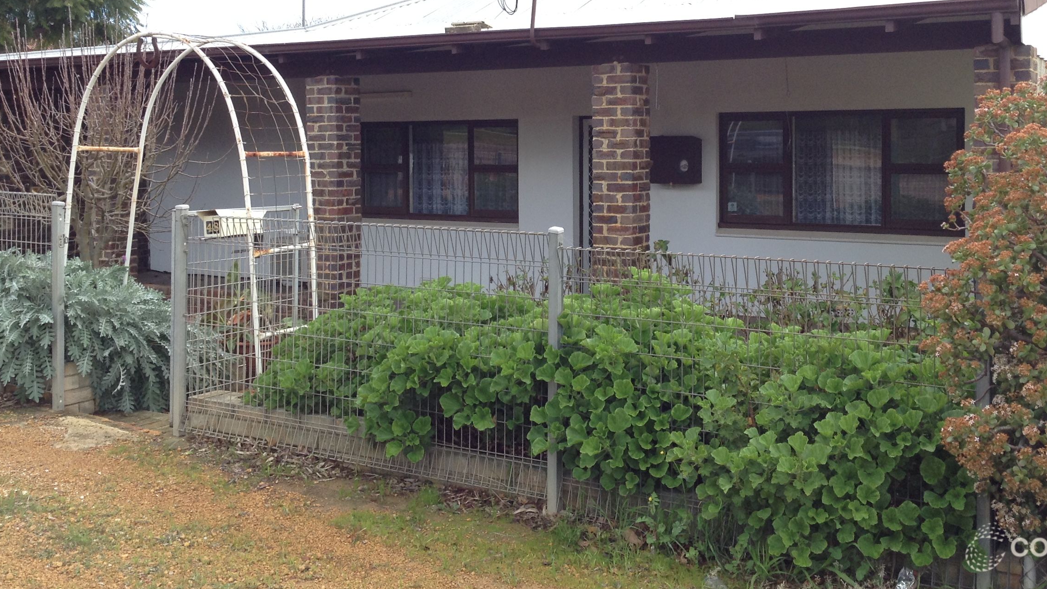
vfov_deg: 28.6
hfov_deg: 49.3
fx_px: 1138
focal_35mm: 41
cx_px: 571
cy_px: 152
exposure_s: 1/182
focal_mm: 3.3
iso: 25
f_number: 2.4
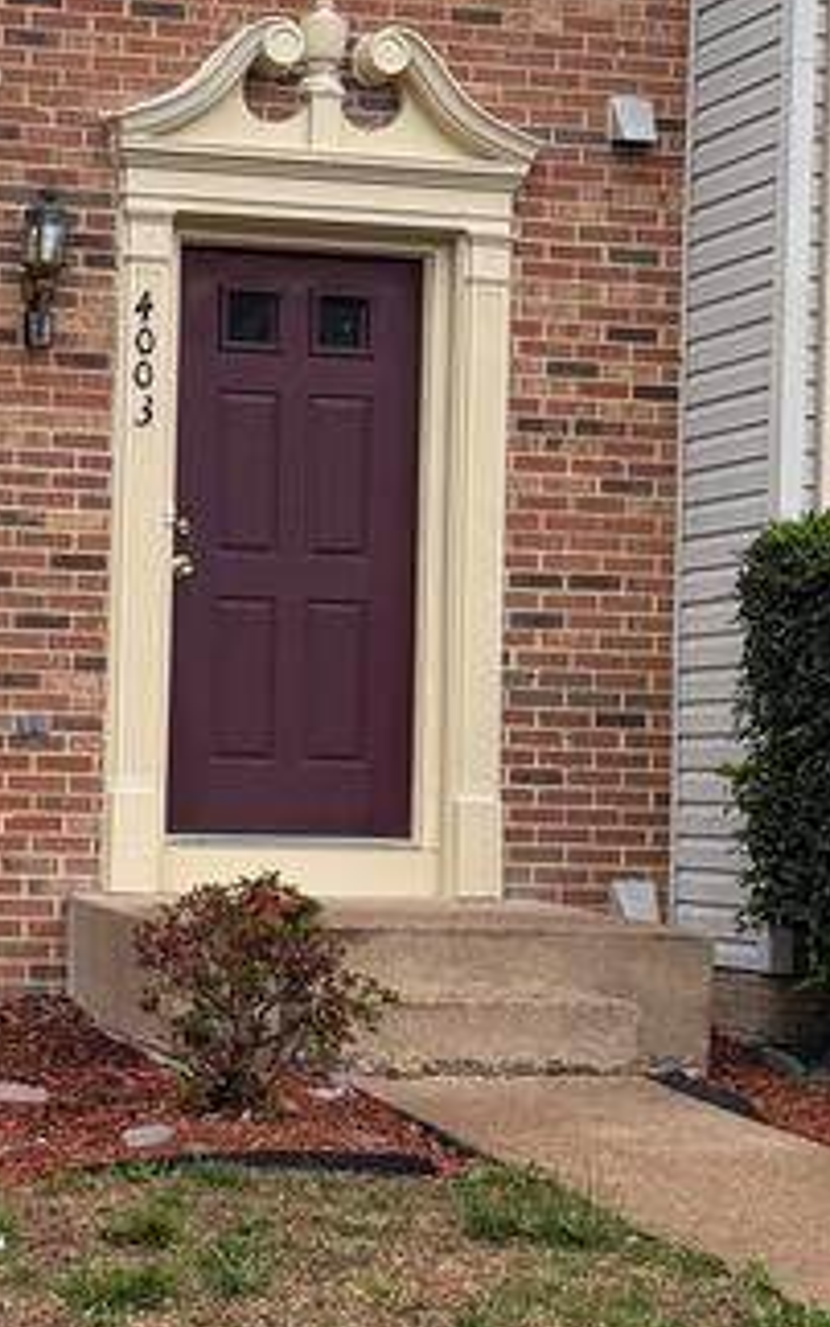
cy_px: 579
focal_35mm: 85
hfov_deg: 15.1
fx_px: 3075
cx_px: 0
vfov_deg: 24.3
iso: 100
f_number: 1.78
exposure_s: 1/683
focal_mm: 6.76
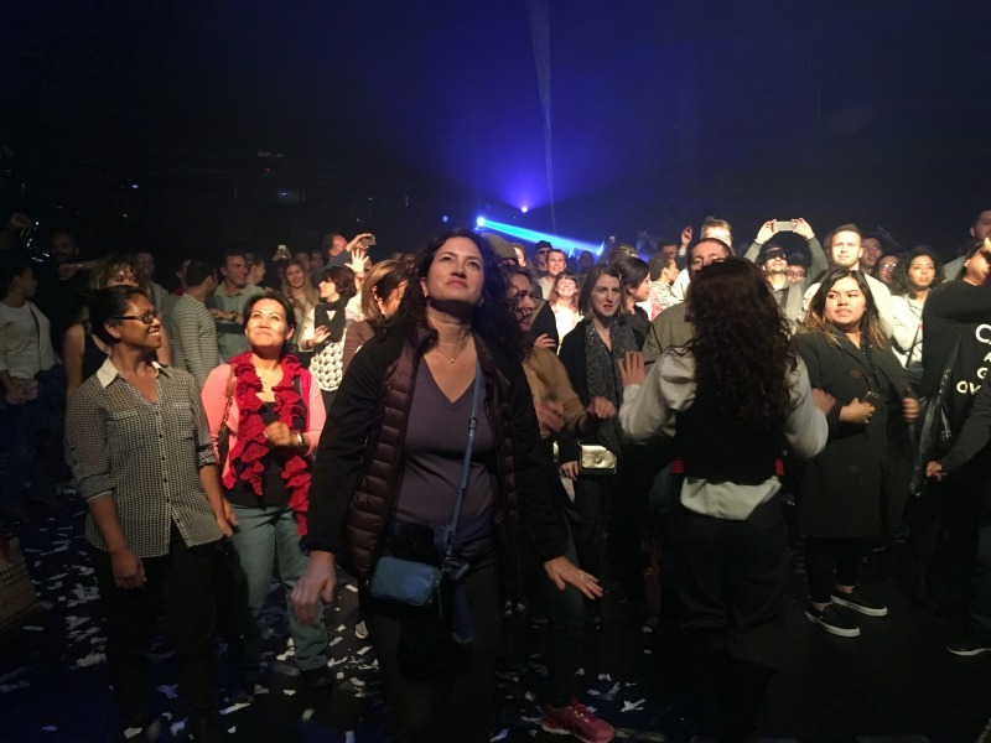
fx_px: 830
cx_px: 496
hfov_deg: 61.7
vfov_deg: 48.2
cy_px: 372
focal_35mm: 29
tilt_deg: -7.5
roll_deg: +2.0
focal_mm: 4.15
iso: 200
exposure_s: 1/15
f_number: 2.2
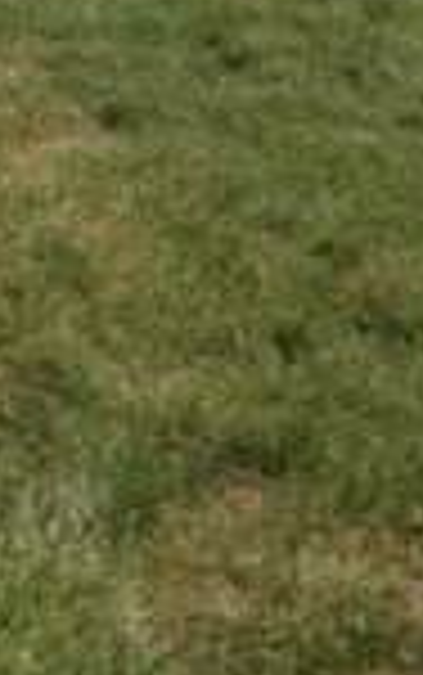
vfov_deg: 13.9
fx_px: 2577
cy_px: -374
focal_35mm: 140
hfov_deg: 9.0
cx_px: -310
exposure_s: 1/763
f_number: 2.4
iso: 50
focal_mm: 4.12
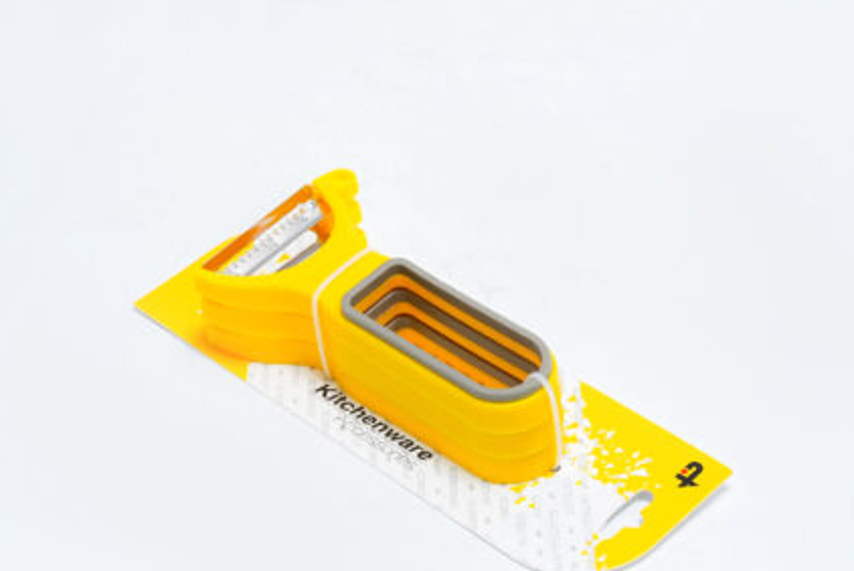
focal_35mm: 107
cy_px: 284
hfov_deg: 19.1
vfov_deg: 12.8
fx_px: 2540
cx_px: 427
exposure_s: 1/125
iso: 3200
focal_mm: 70
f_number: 10
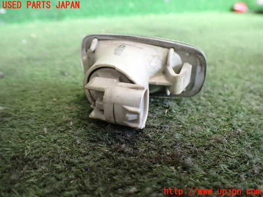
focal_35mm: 30
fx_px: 228
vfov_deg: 46.8
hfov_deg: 60.0
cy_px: 98
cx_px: 132
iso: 800
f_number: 2.3
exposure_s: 1/100
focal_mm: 5.4
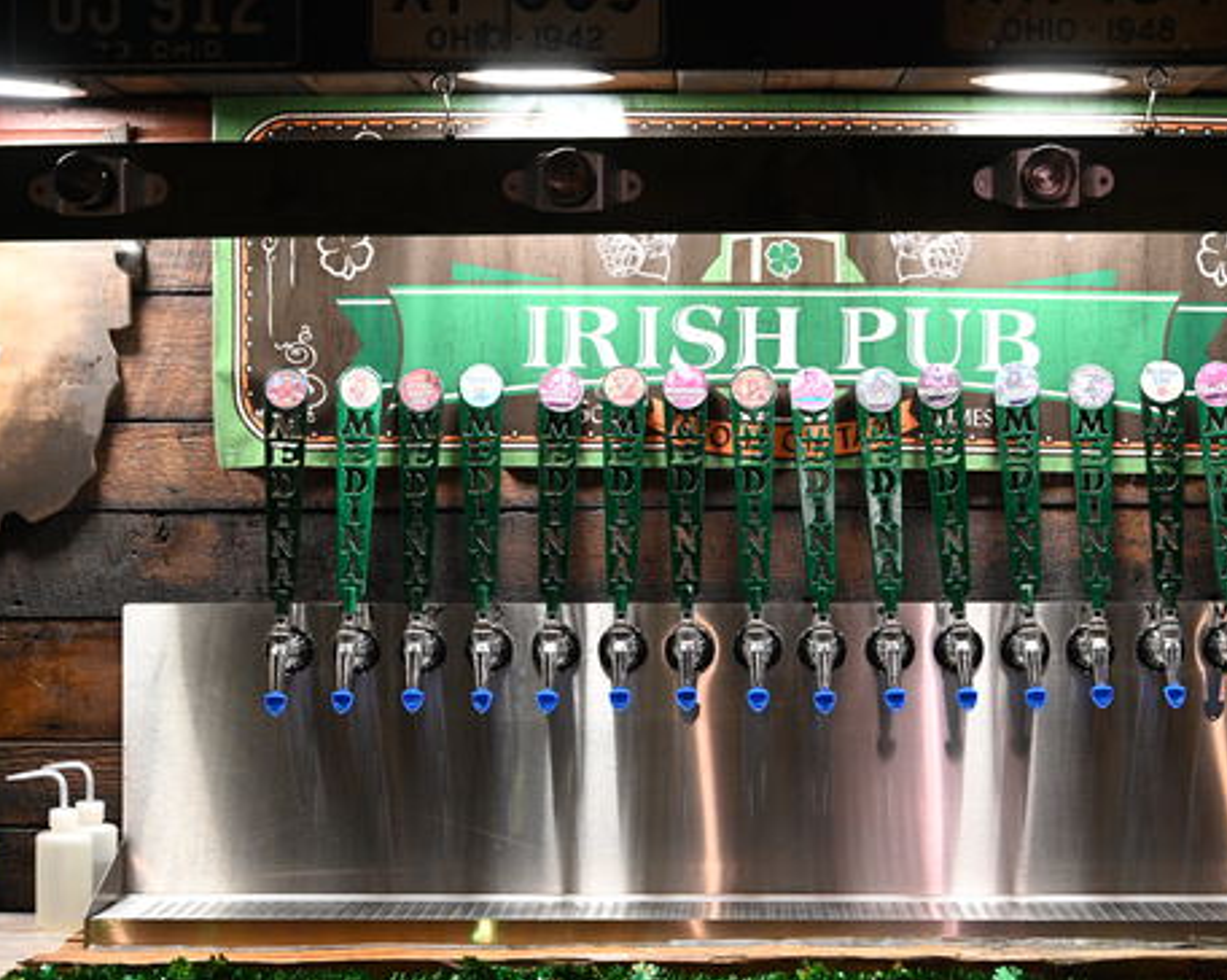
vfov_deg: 18.0
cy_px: 491
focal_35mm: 85
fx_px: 3084
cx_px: 670
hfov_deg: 22.5
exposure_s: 1/320
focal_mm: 75
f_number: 4
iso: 4000
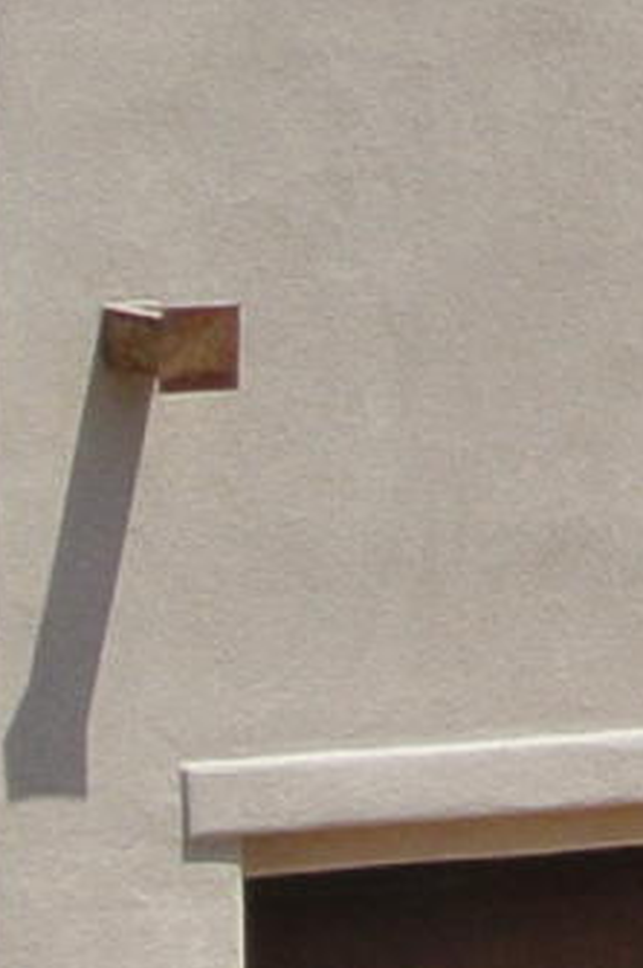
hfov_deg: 2.7
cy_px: -183
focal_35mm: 468
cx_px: 3771
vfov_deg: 4.4
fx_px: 12564
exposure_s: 1/800
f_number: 5
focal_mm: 19.6
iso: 100
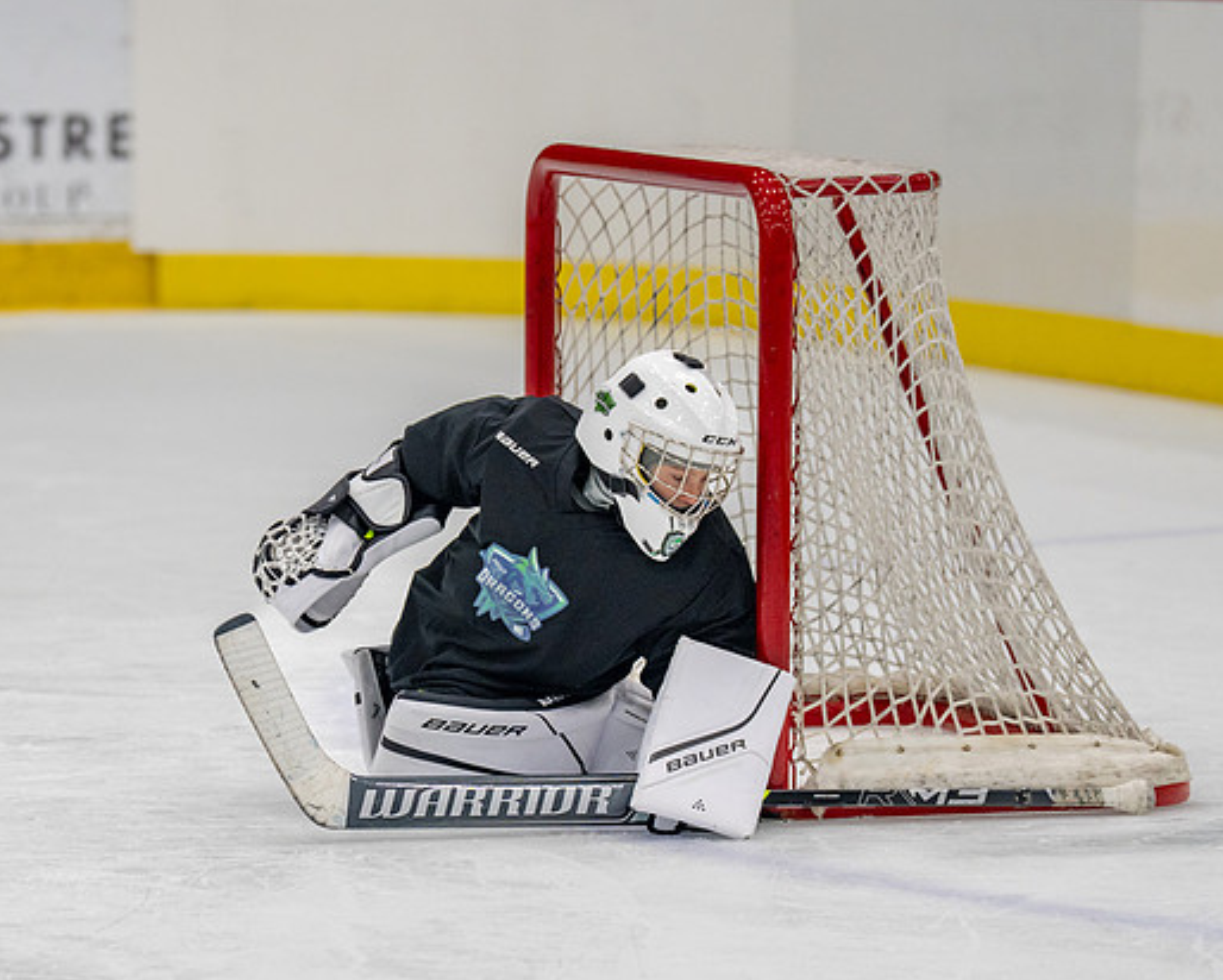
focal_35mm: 245
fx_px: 8875
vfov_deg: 6.3
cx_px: 150
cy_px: 654
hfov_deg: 7.9
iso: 1000
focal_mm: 134
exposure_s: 1/1600
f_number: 2.8
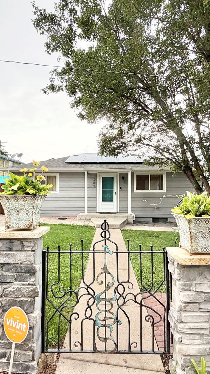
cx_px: 104
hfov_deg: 53.6
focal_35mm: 21
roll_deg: -0.2
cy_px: 189
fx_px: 208
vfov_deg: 83.8
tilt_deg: +0.9
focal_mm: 2.22
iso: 50
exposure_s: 1/172
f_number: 2.2
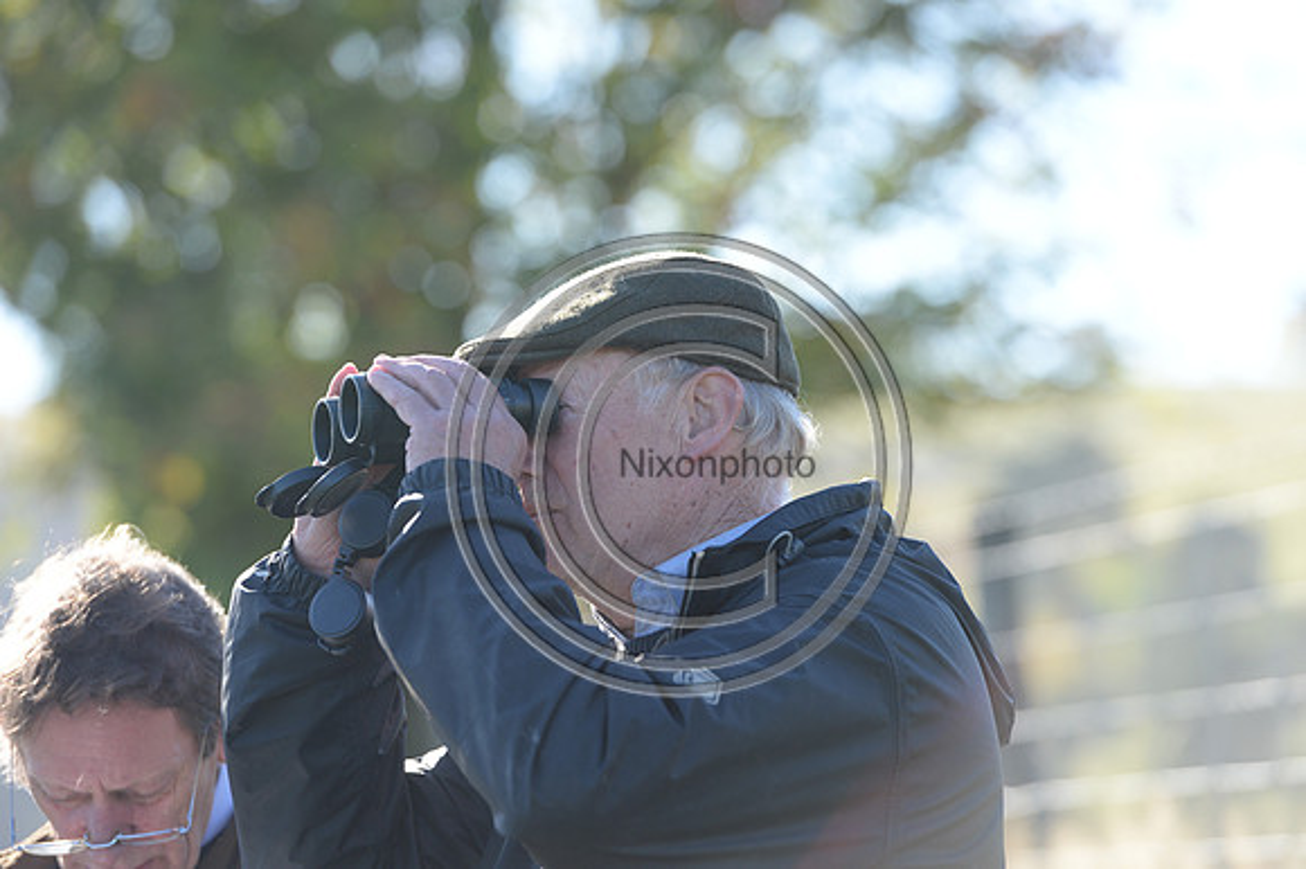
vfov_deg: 6.9
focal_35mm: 200
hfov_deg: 10.3
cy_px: 434
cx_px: 653
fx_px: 7251
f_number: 4.5
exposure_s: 1/640
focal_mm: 200
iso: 360
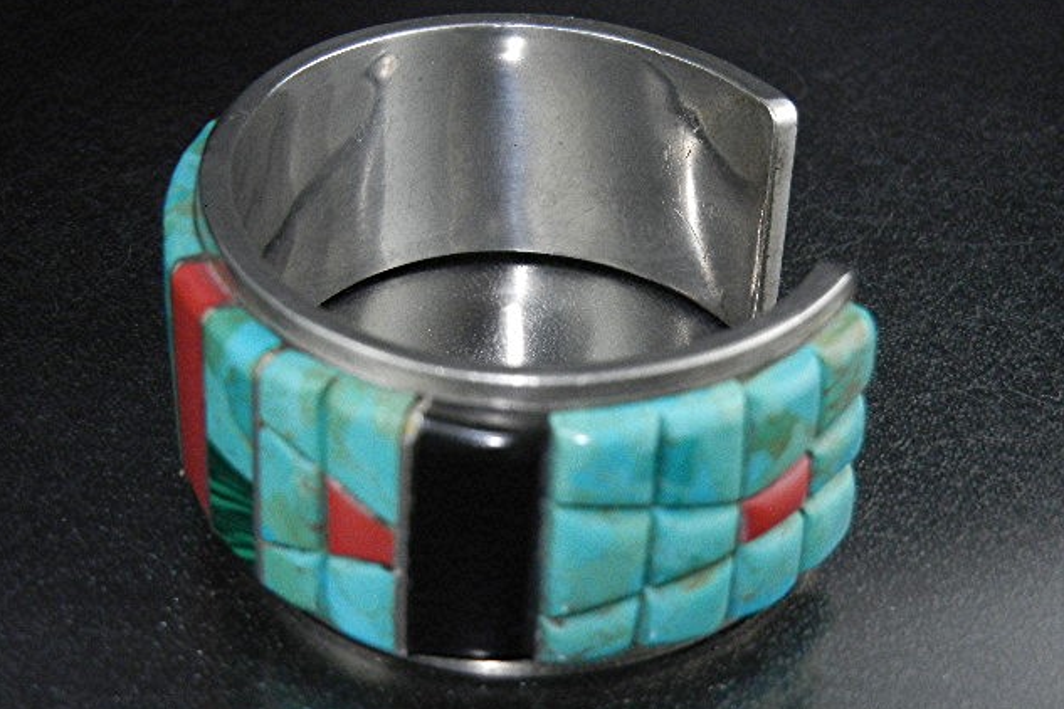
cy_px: 353
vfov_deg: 21.9
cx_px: 528
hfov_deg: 32.4
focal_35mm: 62
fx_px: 1832
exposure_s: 1/30
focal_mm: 10.6
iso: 800
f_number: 8
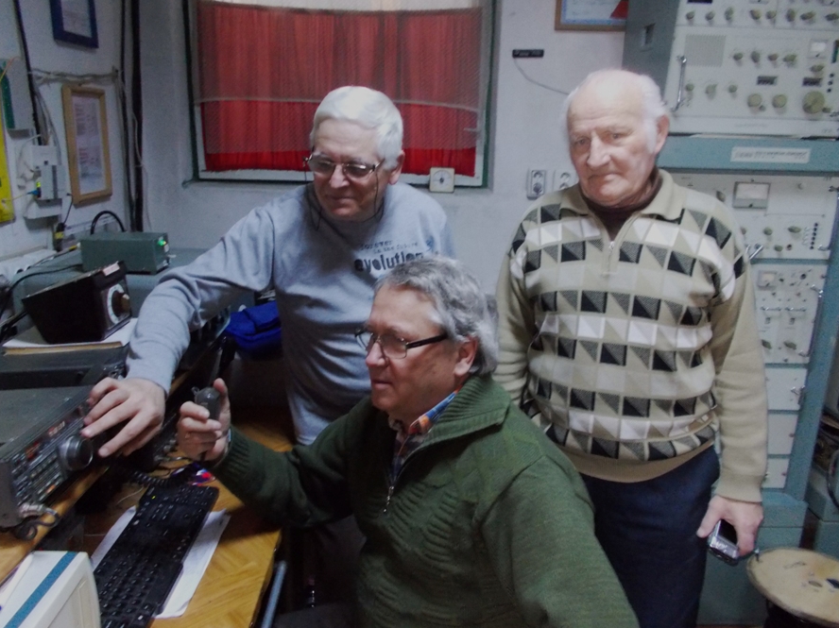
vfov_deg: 51.3
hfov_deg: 65.3
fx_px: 654
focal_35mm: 27
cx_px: 410
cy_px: 304
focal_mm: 4.6
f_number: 3.2
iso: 800
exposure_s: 1/25
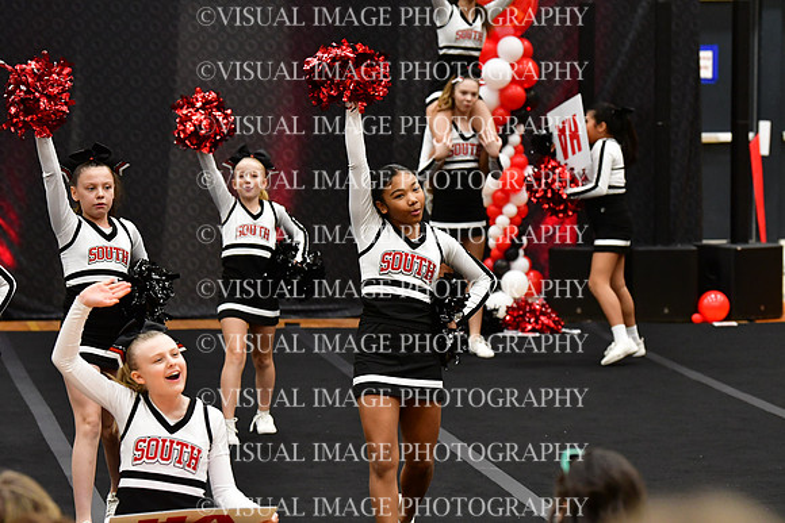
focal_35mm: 180
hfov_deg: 11.4
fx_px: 3926
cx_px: 392
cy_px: 262
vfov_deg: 7.6
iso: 4000
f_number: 4
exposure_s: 1/400
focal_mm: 120
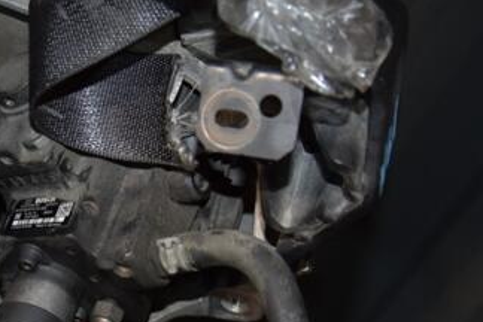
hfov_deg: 22.4
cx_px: 60
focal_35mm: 89
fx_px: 1194
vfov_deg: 15.3
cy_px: 247
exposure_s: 1/60
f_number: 5
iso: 800
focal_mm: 32
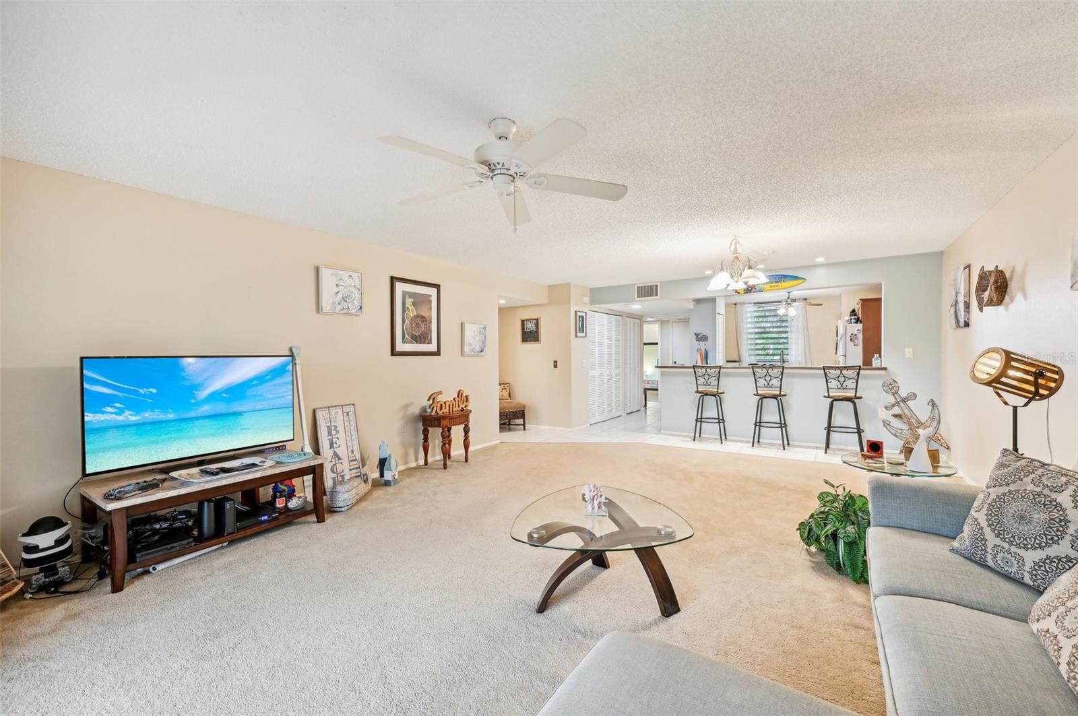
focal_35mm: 14
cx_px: 539
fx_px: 419
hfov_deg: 104.3
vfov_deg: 81.1
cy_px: 358
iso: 400
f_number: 8
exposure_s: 1/5
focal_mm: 14
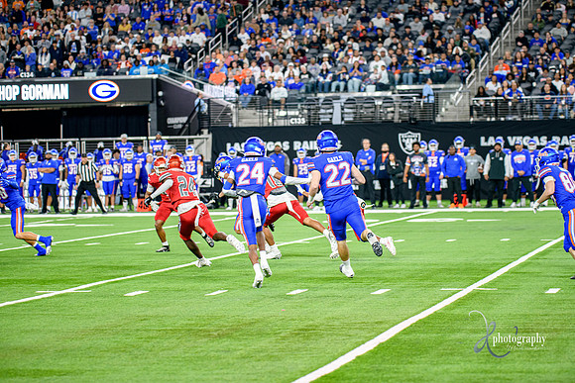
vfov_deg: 11.4
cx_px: 288
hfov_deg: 17.1
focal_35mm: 120
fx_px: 1917
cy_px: 192
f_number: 2.8
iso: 1250
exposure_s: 1/400
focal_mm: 120
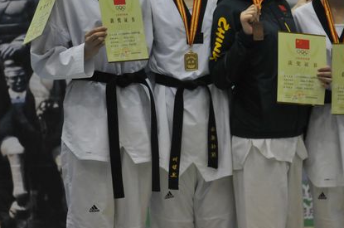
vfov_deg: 8.7
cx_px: 216
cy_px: 68
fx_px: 1497
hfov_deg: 13.1
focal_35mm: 157
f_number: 3.8
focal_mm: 62
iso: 1000
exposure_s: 1/250
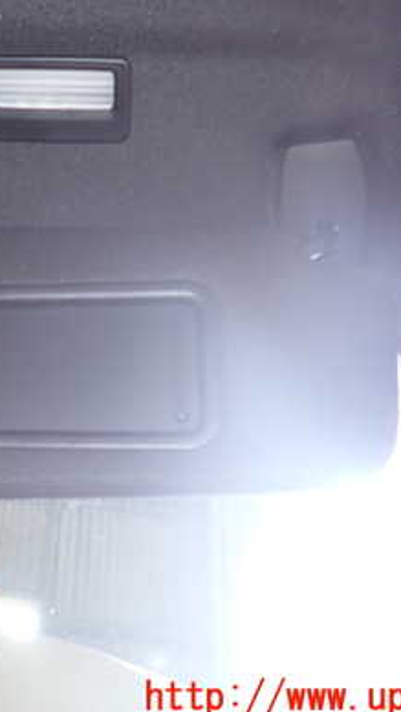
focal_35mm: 42
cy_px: 309
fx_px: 793
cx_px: 9
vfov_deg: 48.2
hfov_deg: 26.9
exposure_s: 1/30
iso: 200
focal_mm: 4.5
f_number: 2
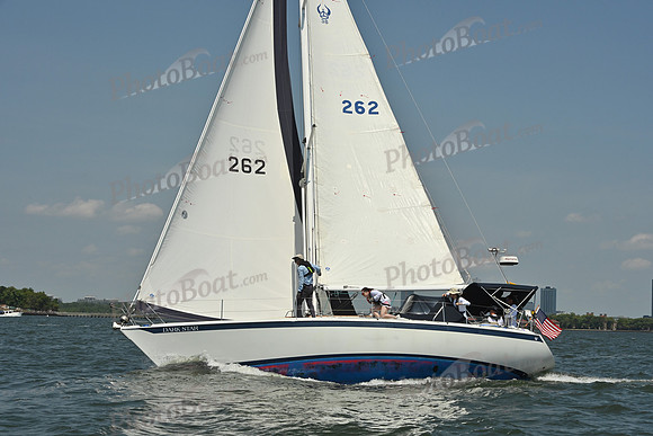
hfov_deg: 28.8
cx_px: 326
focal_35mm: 70
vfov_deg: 19.5
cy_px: 218
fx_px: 1270
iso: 320
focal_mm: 70
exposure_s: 1/1250
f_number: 16
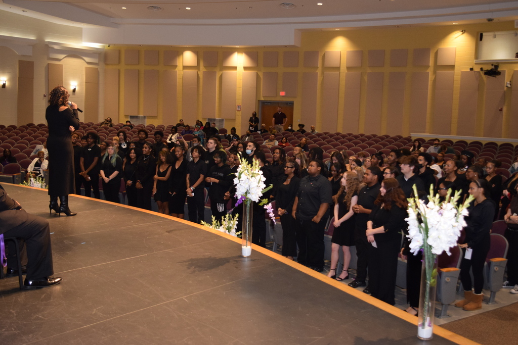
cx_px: 259
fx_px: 540
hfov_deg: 51.3
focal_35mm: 38
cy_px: 172
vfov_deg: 35.5
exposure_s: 1/60
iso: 1600
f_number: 4
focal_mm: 25
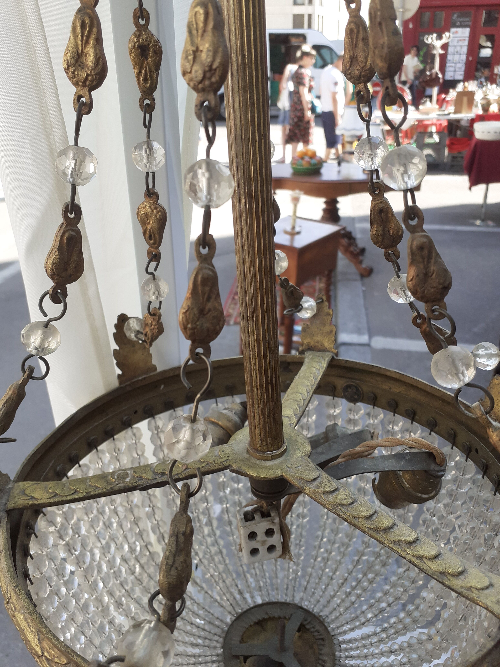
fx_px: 520
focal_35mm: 27
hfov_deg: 51.4
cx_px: 250
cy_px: 334
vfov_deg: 65.3
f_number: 1.9
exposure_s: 1/307
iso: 40
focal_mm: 3.6
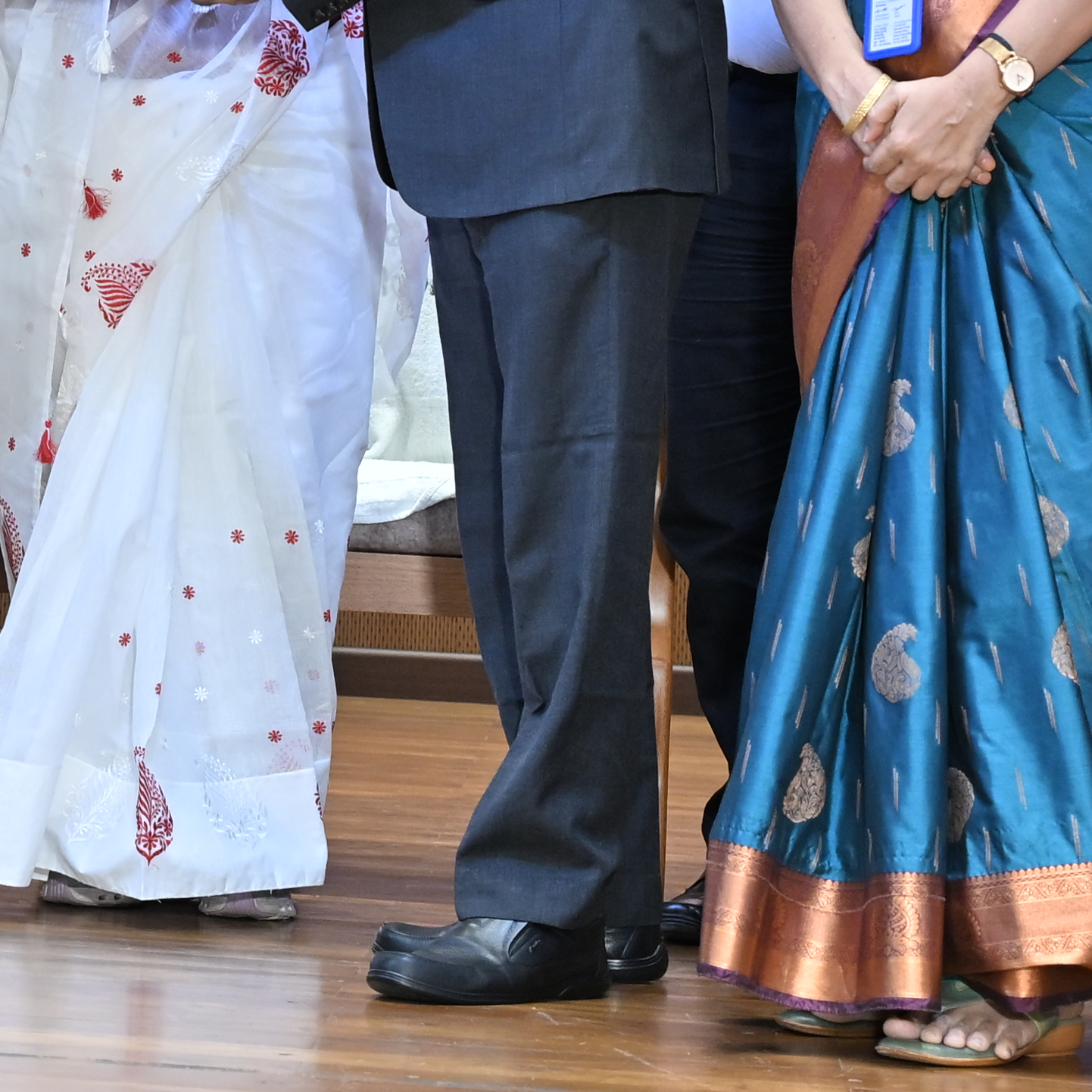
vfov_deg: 12.3
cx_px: -95
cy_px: -167
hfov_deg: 12.4
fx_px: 4961
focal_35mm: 139
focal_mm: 39
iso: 1250
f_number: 4
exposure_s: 1/160
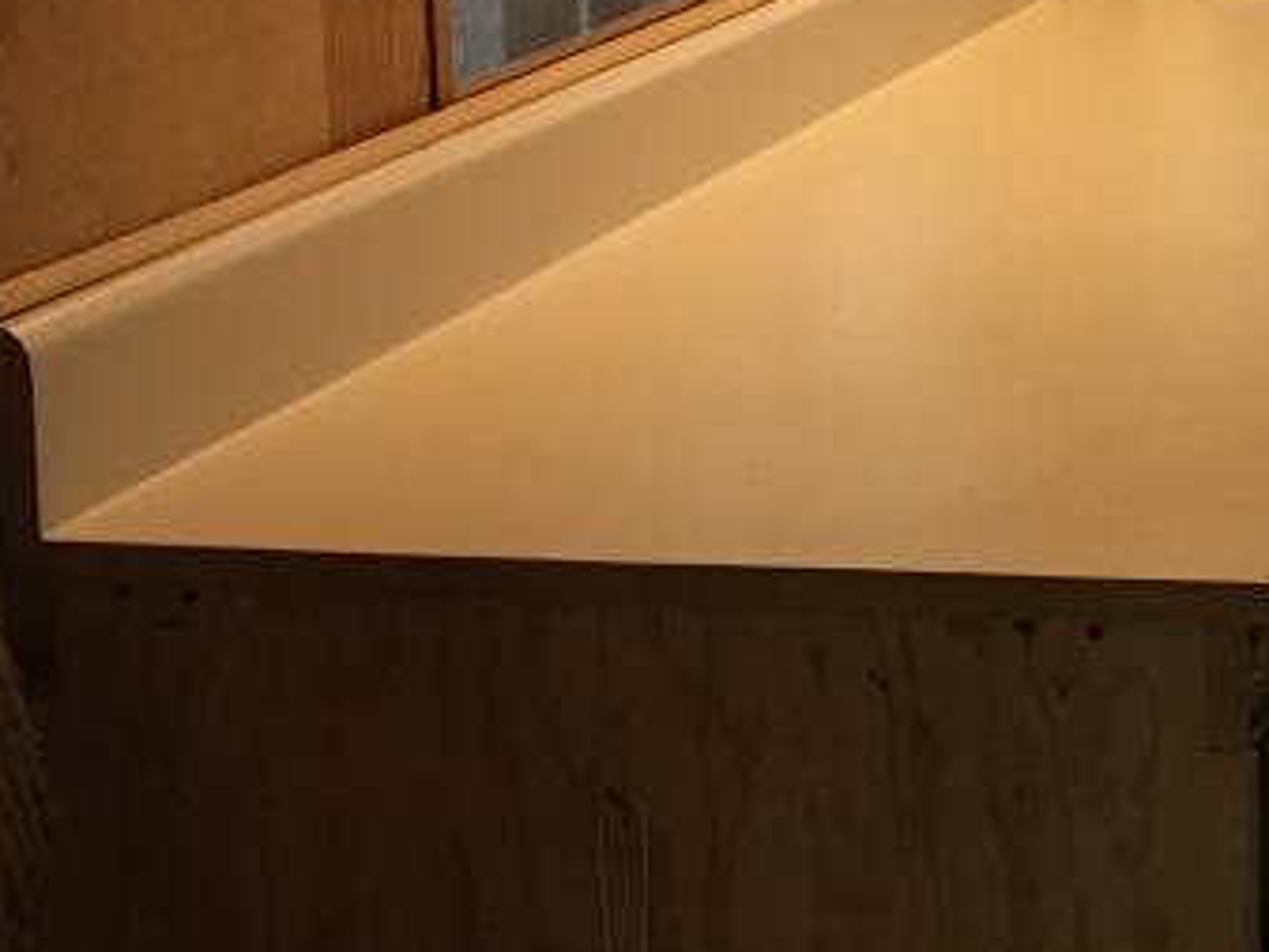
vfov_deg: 16.3
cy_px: -87
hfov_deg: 19.7
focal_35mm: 88
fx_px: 3227
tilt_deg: -8.3
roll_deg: -1.5
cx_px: 1826
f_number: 2.2
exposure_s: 1/30
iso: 160
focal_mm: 4.15
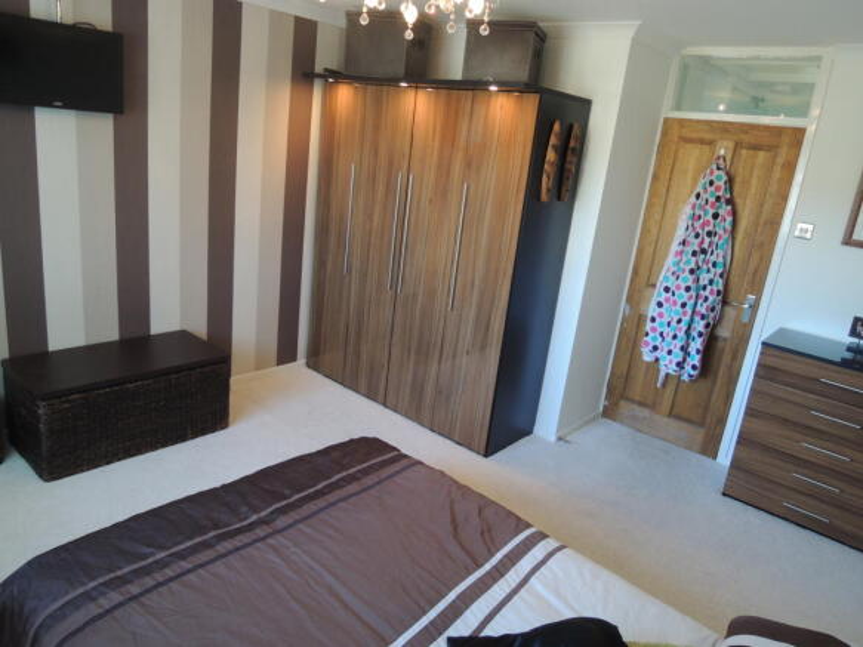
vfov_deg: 56.8
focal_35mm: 24
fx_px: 598
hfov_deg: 71.6
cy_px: 324
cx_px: 432
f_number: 2.8
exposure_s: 1/30
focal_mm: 4.3
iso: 250
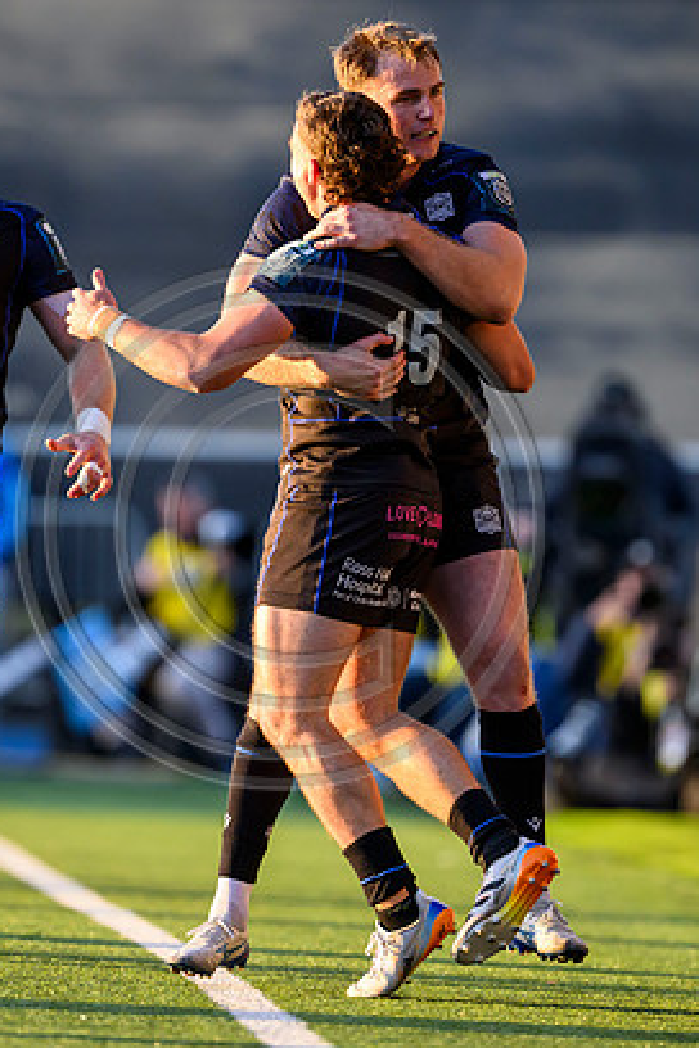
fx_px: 17852
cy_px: 533
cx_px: 338
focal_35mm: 613
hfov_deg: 2.2
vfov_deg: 3.4
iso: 2000
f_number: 3.5
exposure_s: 1/2000
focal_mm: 400
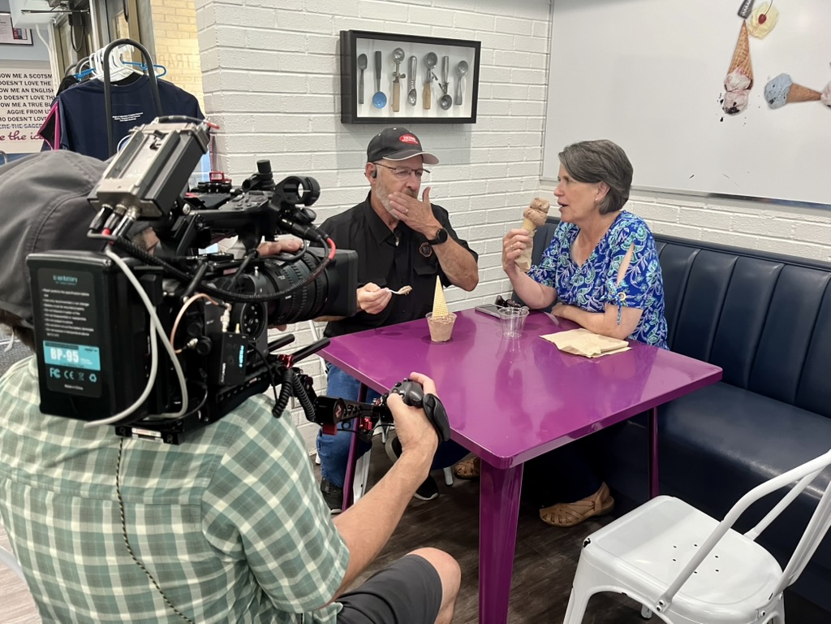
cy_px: 312
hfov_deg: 67.3
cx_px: 416
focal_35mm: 26
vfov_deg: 53.1
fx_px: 624
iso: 250
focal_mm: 5.1
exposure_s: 1/60
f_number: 1.6
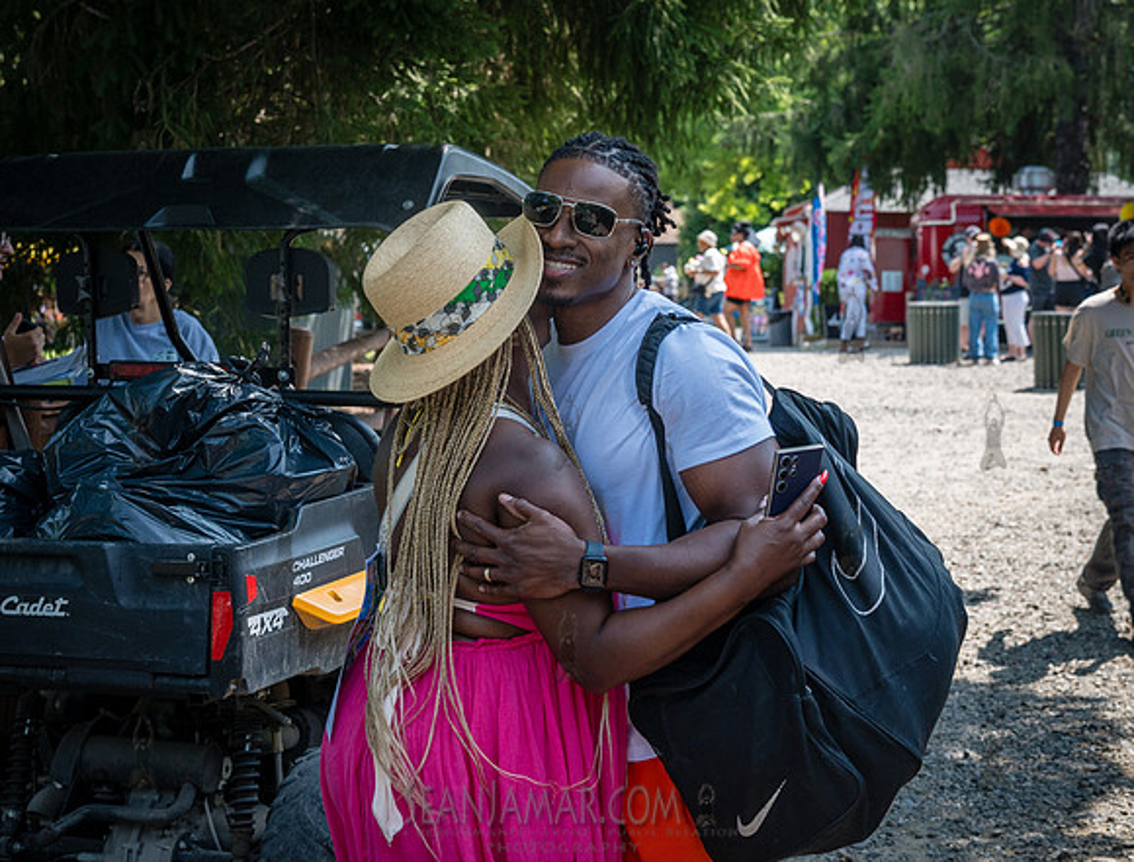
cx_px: 480
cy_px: 340
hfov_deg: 31.0
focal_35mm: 62
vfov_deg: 23.8
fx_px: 2041
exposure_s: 1/1600
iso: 640
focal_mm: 46
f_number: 4.5
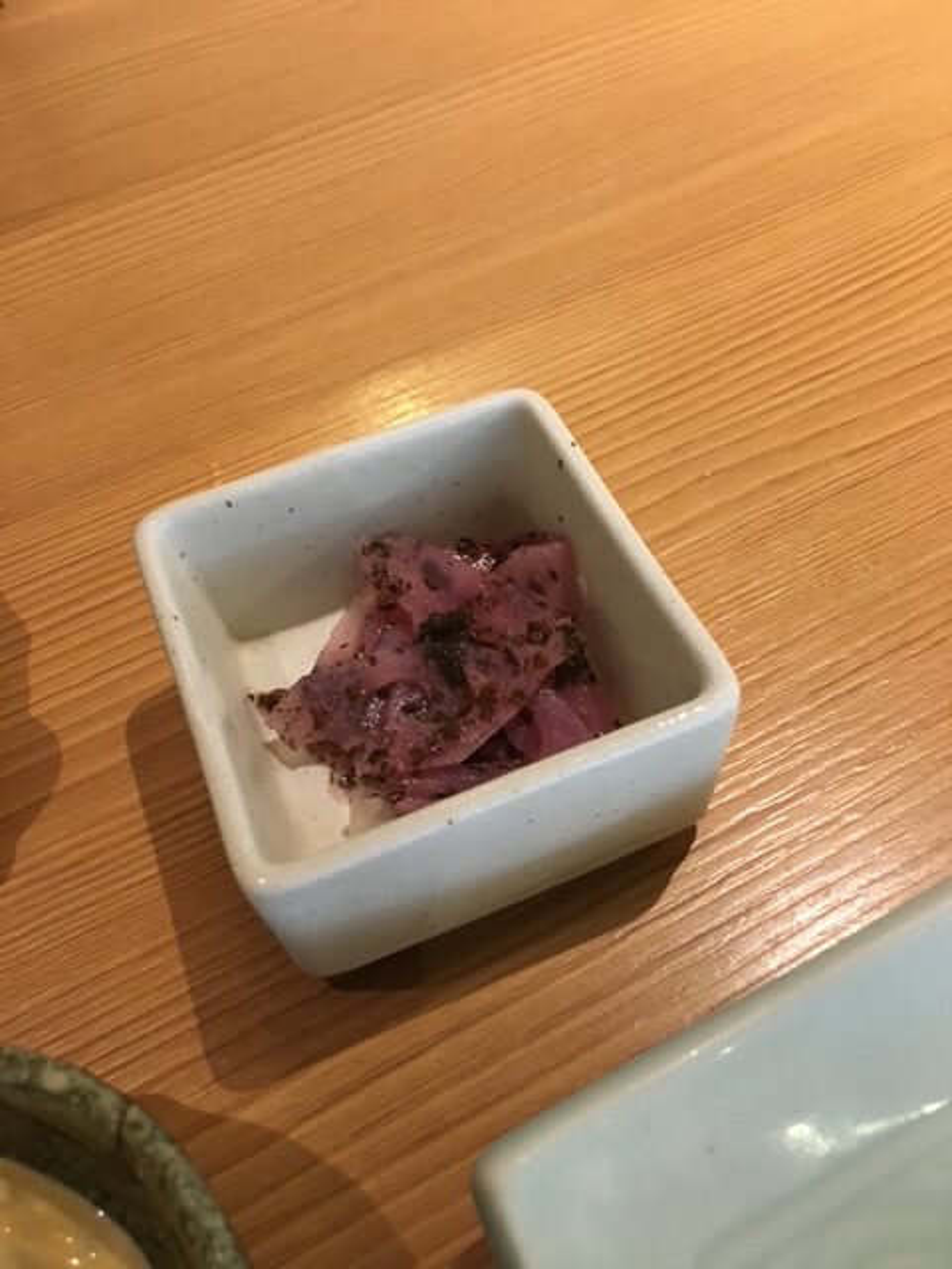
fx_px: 1063
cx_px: 476
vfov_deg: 61.7
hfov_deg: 48.2
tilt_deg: -53.2
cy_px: 634
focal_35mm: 29
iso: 200
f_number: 2.2
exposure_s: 1/30
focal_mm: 4.15
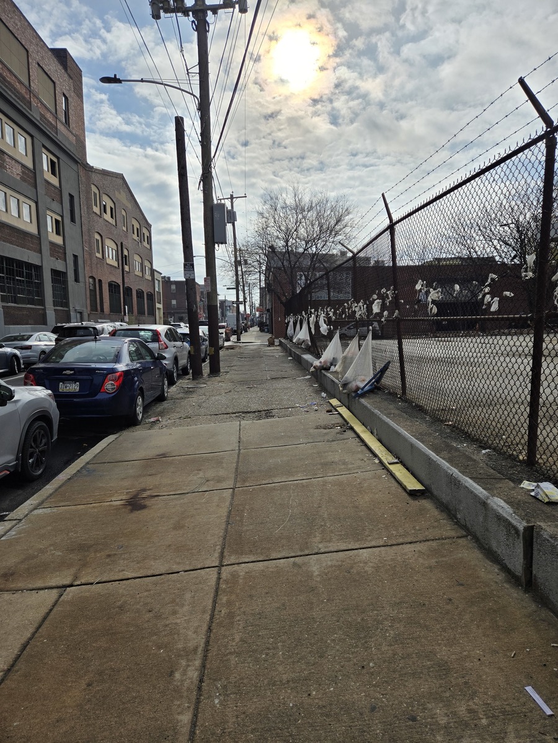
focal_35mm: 23
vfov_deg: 73.9
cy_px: 372
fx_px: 494
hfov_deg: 58.9
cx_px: 279
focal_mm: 5.4
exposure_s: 1/8917
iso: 25
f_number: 1.8
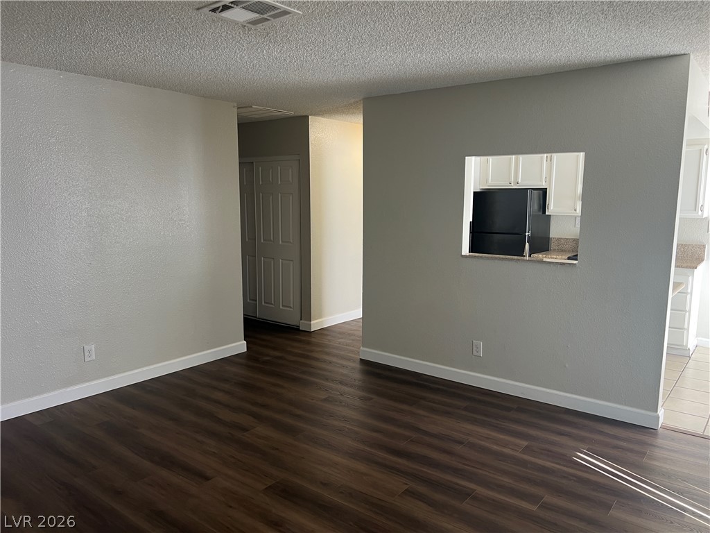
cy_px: 266
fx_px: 533
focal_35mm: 26
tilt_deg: -7.4
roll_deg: +0.1
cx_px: 355
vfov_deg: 53.1
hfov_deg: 67.3
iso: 80
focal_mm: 5.7
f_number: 1.5
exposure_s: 1/60
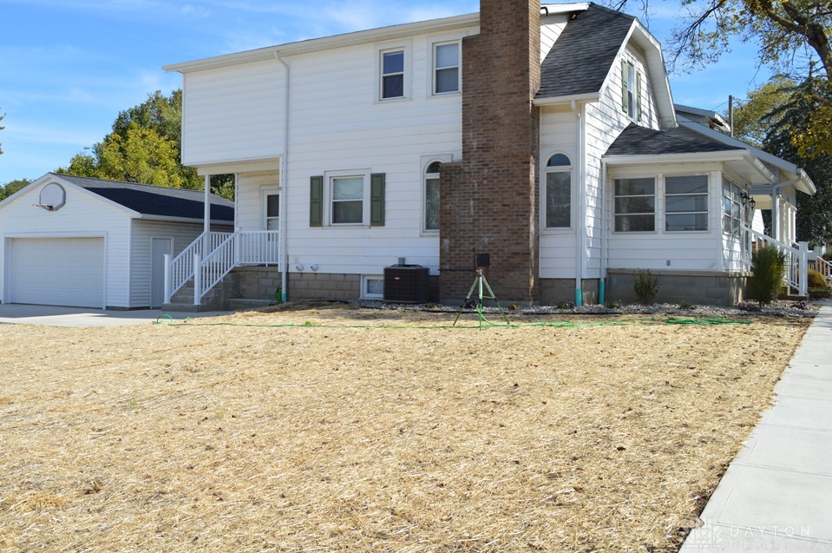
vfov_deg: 38.7
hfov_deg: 55.7
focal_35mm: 34
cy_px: 243
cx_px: 371
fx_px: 785
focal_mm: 20
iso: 100
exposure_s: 1/250
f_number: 8
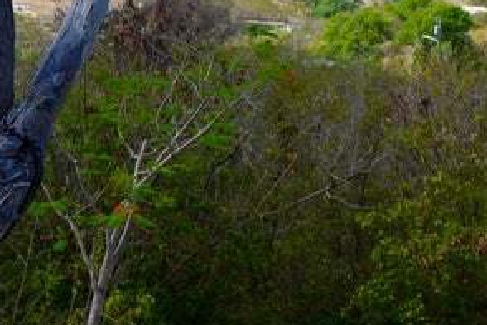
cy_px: -169
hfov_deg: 12.8
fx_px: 2124
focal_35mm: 157
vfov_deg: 8.5
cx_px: 543
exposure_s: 1/250
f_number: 8
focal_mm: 32
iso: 100
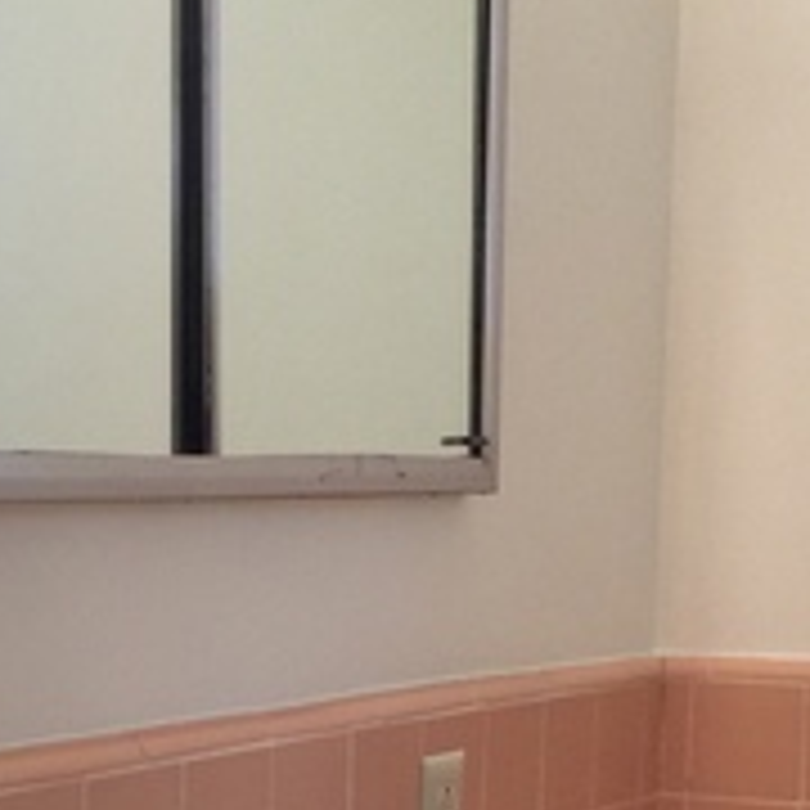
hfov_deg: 19.0
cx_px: 288
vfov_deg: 18.5
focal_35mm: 91
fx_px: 2409
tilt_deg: -8.4
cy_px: 828
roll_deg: -1.3
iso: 50
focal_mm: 4.15
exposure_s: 1/15
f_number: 2.2
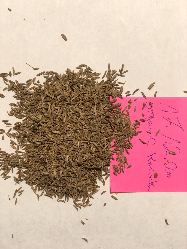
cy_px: 124
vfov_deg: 36.8
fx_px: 375
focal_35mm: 52
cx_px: 94
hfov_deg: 28.0
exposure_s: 1/33
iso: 125
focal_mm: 6
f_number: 2.4
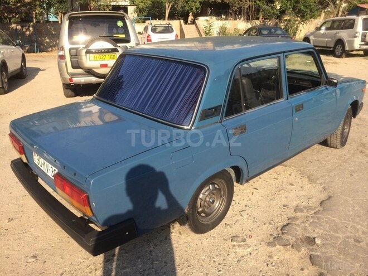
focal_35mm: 29
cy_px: 138
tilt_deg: -17.3
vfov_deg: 48.2
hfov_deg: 61.7
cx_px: 184
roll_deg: +0.4
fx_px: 308
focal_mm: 4.15
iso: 32
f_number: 2.2
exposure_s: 1/1172
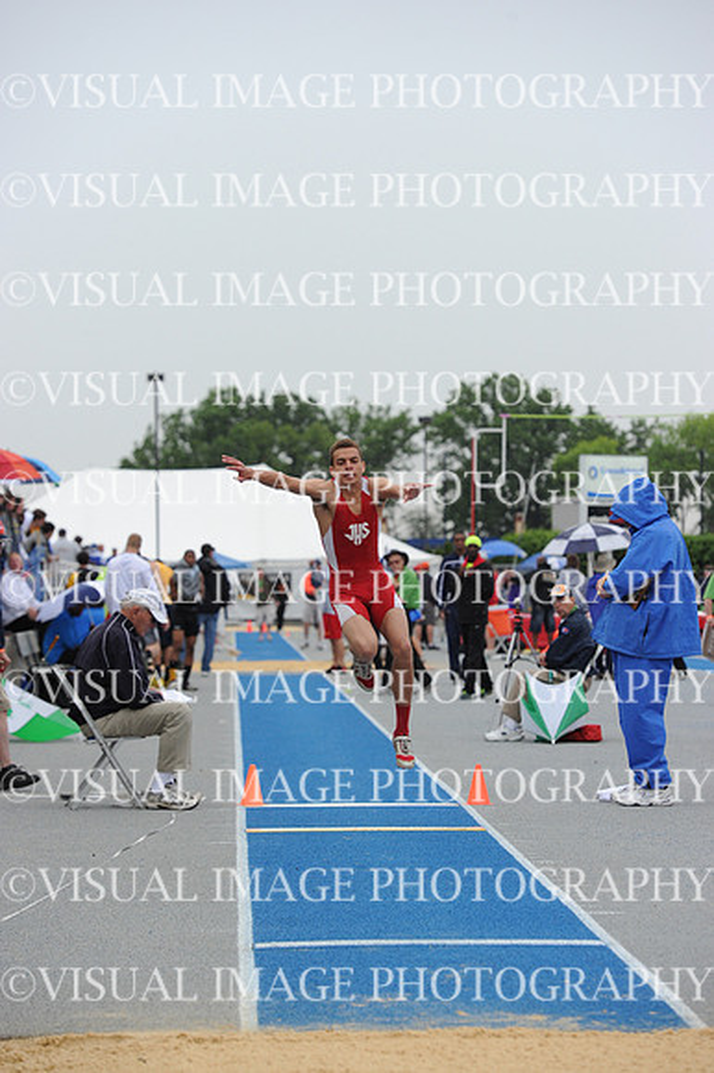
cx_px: 357
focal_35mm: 145
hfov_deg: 9.5
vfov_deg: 14.2
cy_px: 536
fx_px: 4319
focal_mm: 145
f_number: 5
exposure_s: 1/2000
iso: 1600
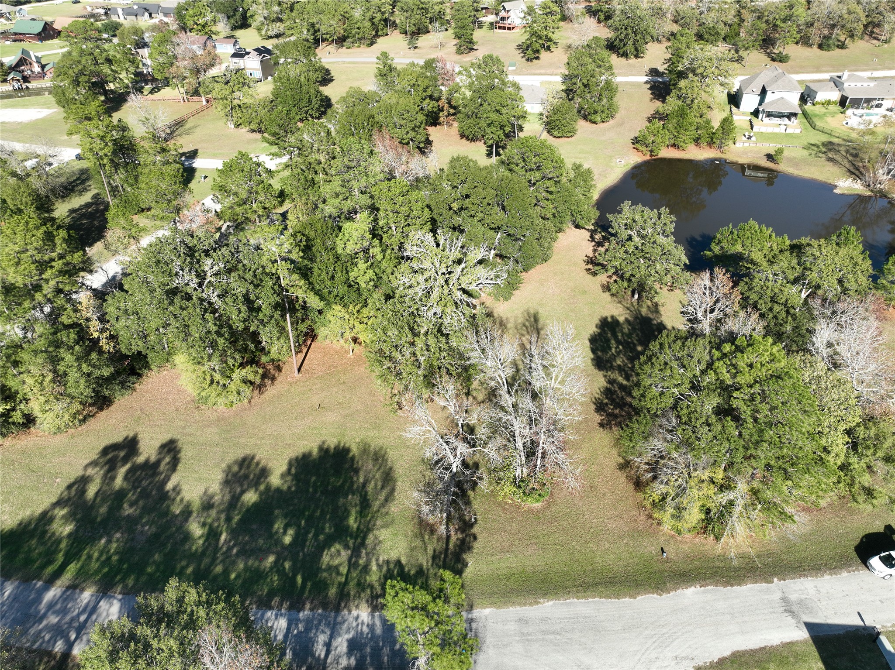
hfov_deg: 71.6
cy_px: 335
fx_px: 620
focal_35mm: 24
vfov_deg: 56.8
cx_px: 448
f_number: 2.8
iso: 100
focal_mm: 12.29
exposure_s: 1/400
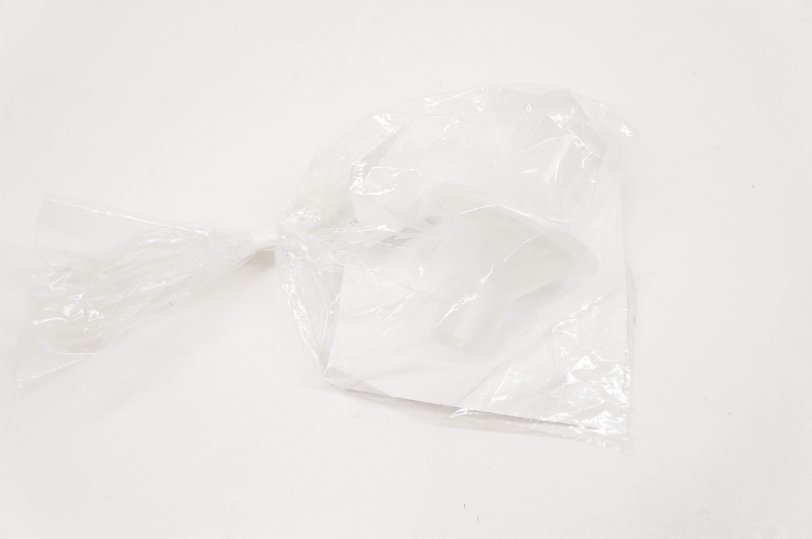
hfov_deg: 36.9
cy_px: 270
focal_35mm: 54
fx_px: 1217
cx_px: 406
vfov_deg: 25.0
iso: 800
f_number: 7.1
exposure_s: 1/100
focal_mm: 36
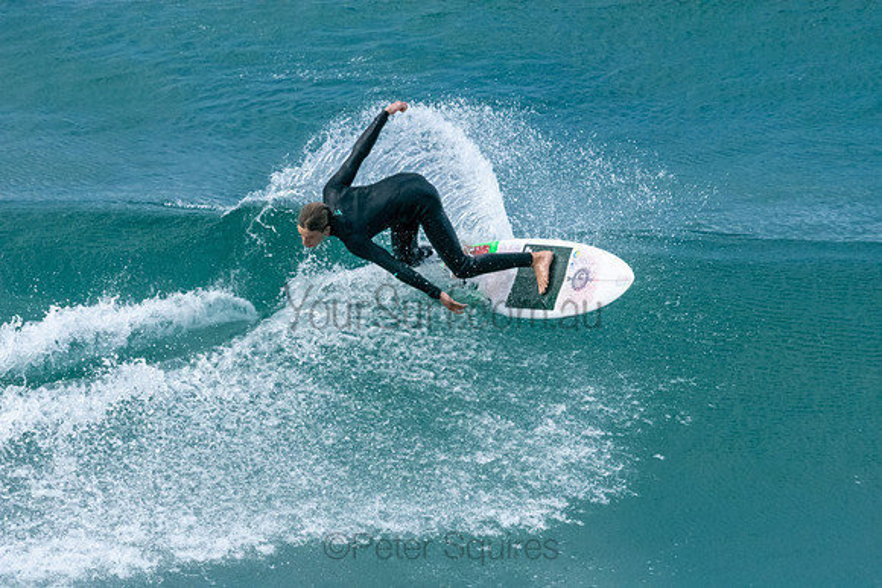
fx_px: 18378
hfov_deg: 2.7
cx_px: 441
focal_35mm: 750
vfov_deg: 1.8
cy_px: 294
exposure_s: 1/800
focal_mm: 500
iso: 4000
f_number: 22
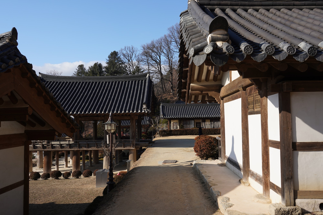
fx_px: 287
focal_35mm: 32
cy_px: 108
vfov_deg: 41.1
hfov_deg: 58.7
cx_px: 162
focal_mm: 32
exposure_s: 1/100
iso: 100
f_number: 13
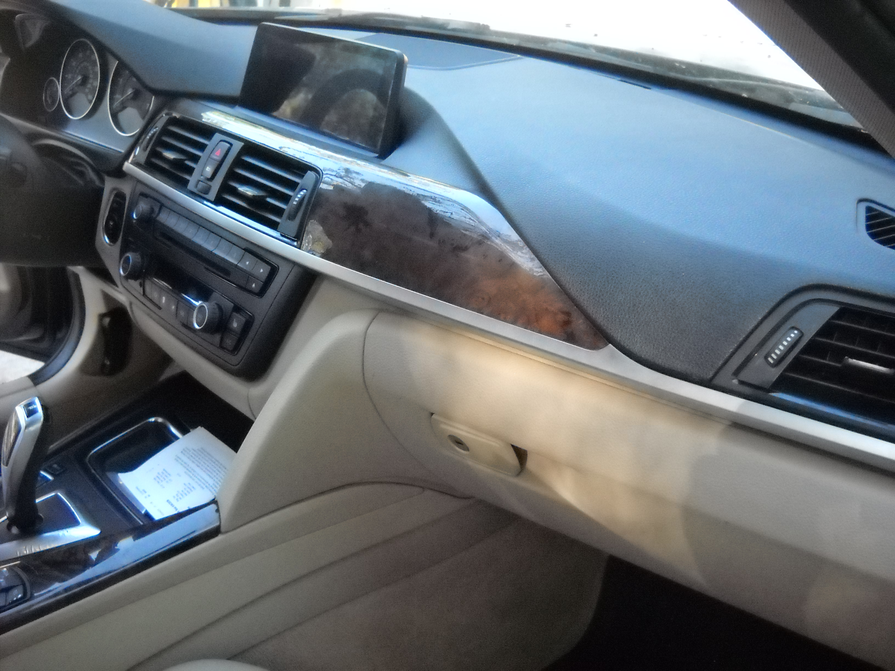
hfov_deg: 45.8
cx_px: 448
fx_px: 1060
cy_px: 336
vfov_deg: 35.1
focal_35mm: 41
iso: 616
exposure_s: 1/148
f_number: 3.1
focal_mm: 6.72
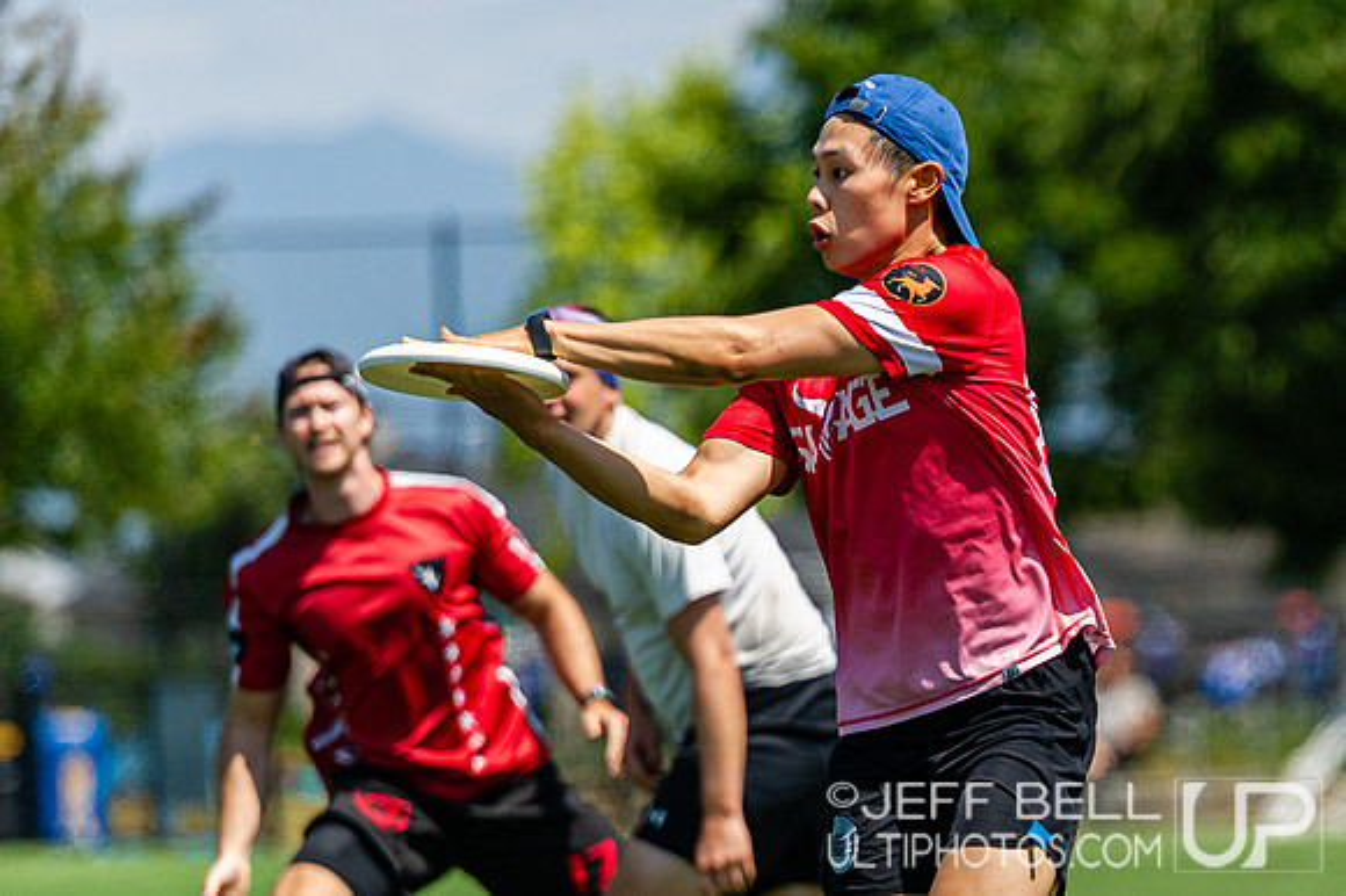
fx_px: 15399
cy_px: 698
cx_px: 1234
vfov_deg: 3.3
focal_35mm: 412
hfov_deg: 5.0
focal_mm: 200
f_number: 2.8
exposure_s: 1/4000
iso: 200
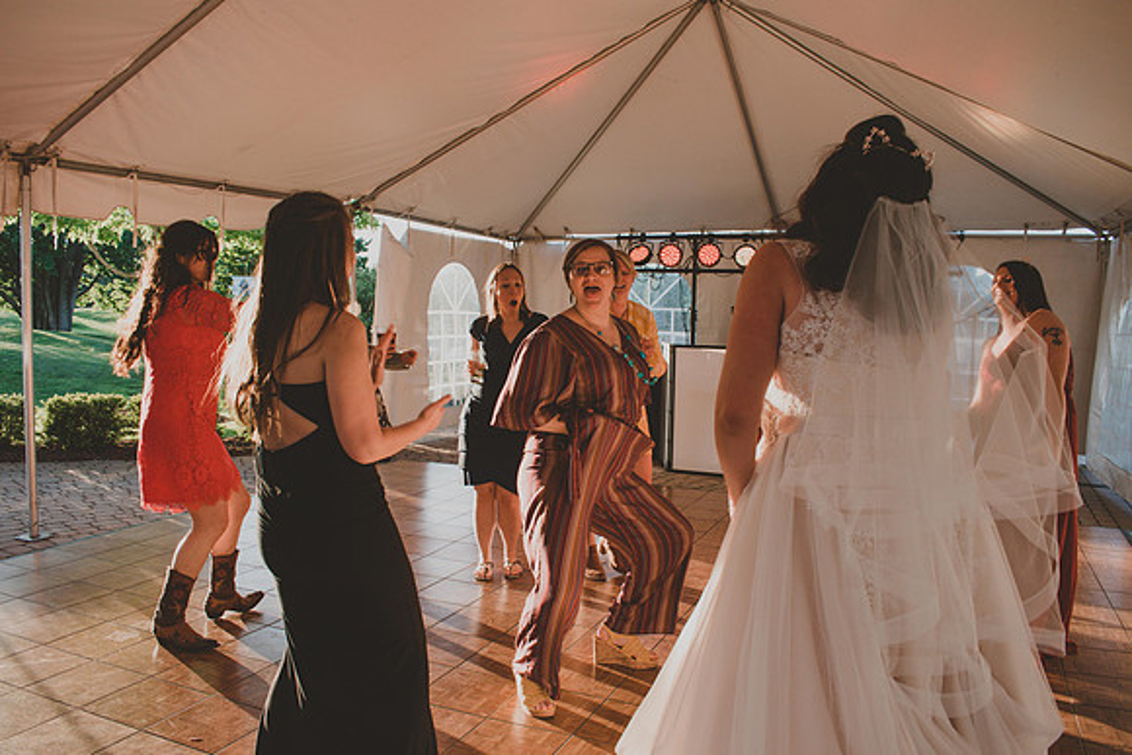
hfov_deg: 67.4
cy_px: 378
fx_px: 849
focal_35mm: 27
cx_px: 566
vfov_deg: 48.0
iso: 220
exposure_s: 1/125
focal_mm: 18
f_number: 5.6
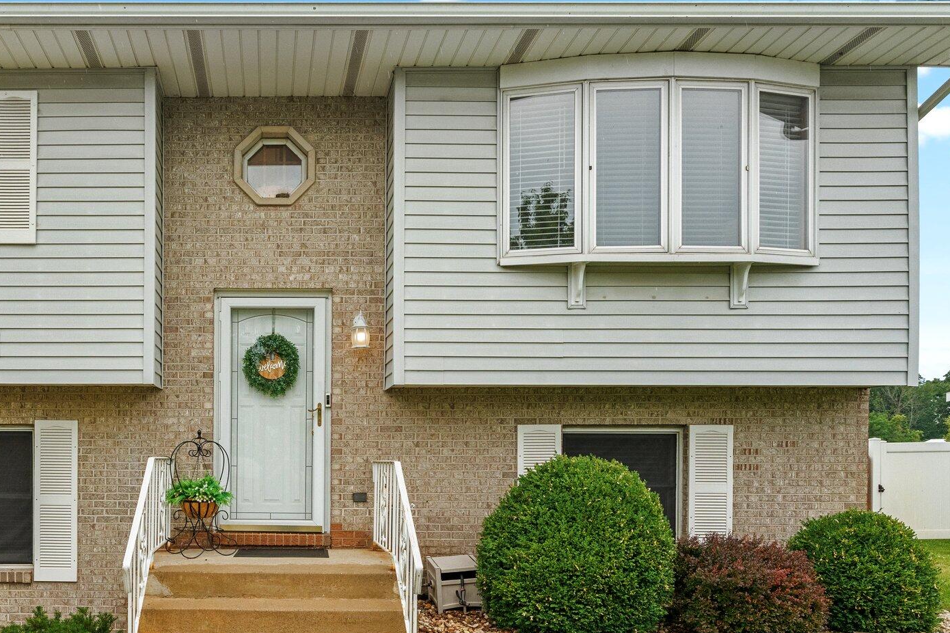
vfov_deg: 45.0
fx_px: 743
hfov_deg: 62.2
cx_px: 259
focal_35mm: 28
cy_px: 453
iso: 1000
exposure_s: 1/250
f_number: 11
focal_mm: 19.1
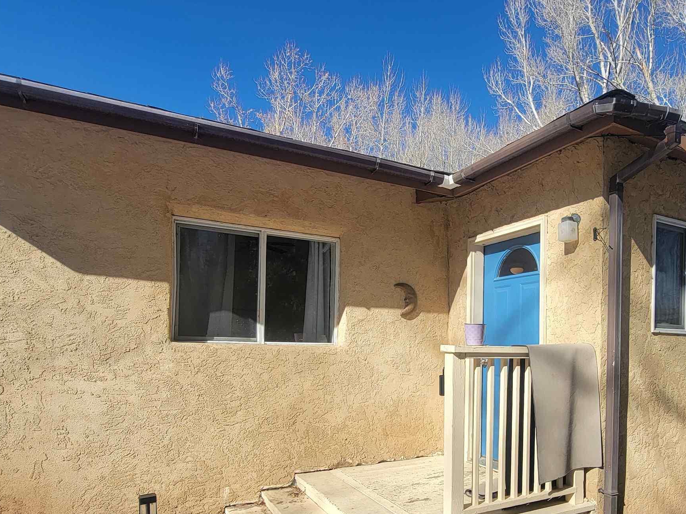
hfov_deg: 72.2
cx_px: 444
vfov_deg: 57.7
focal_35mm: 23
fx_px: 456
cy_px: 340
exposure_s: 1/1690
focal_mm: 2.2
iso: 50
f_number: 2.2
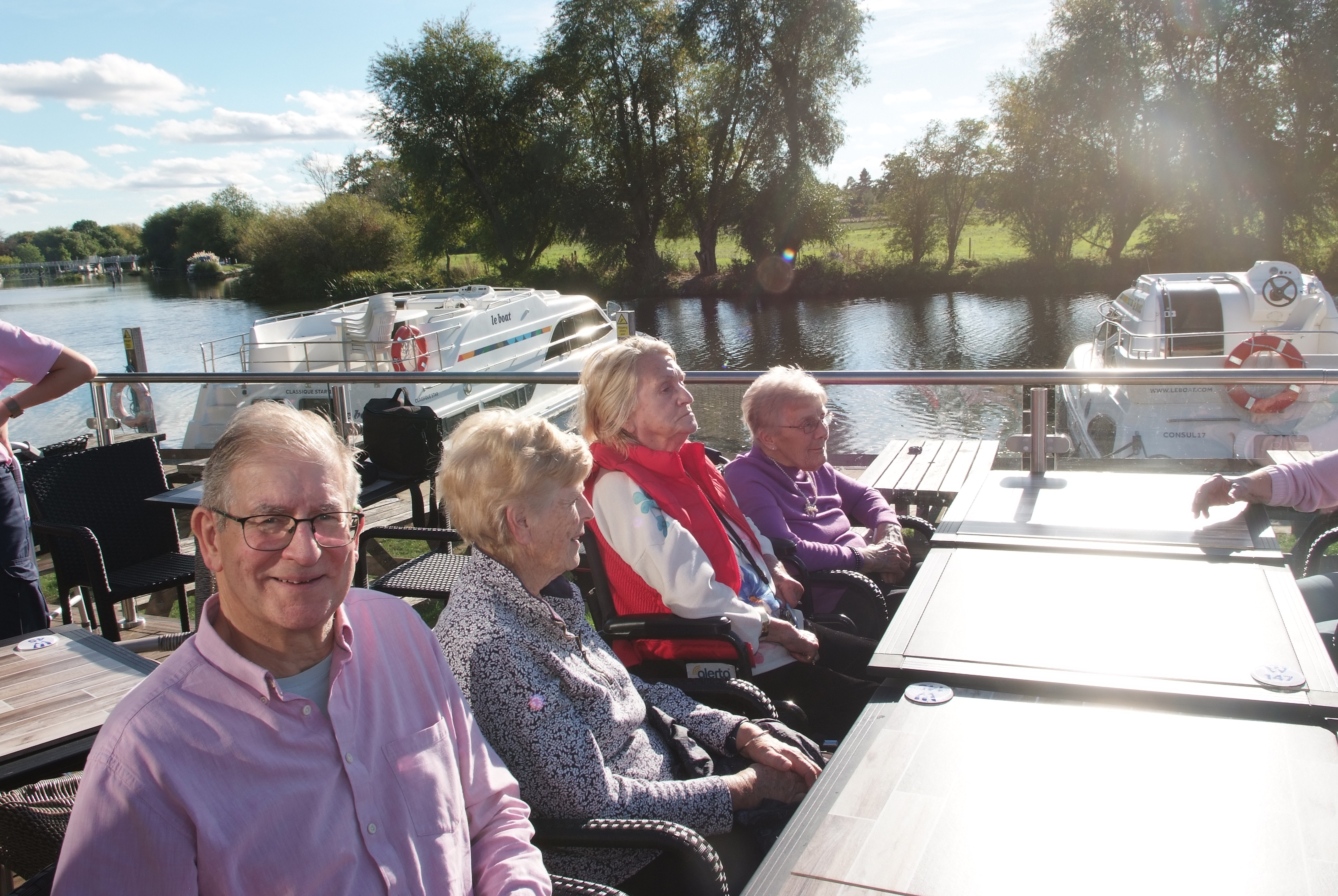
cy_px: 448
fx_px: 1079
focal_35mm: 29
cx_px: 669
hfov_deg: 63.6
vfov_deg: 45.1
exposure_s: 1/125
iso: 200
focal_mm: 19
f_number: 11
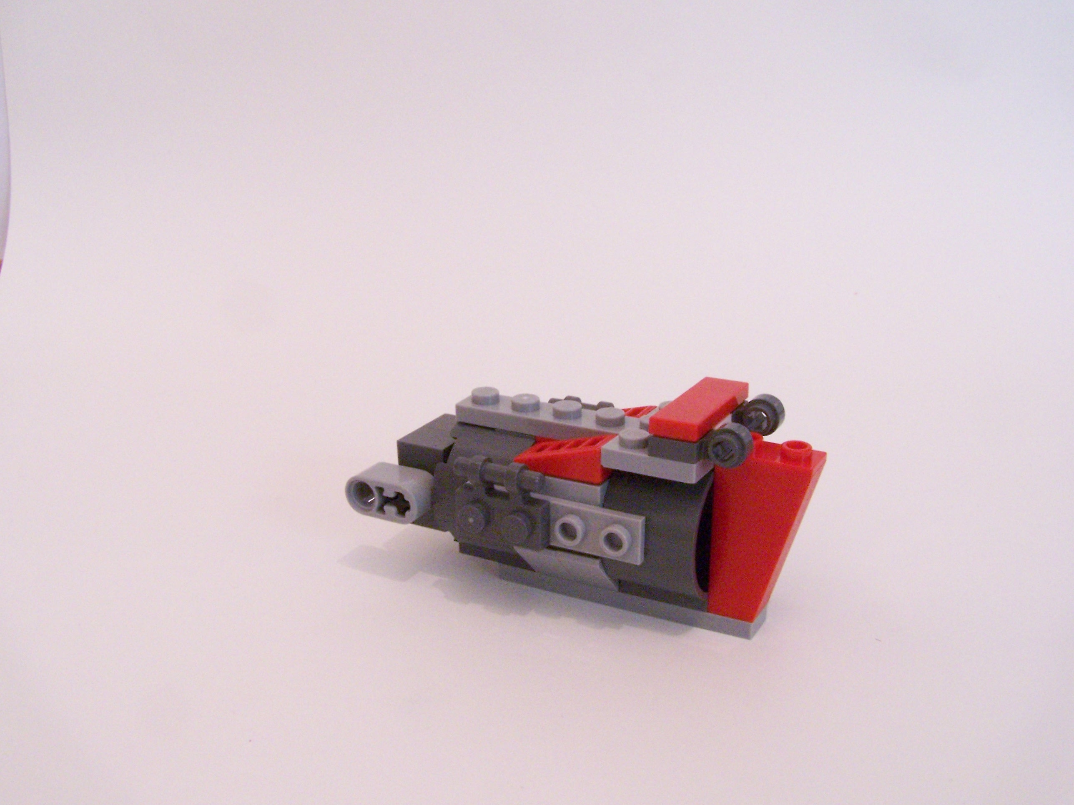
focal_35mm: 38
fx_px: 1179
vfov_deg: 37.7
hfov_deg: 49.0
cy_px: 402
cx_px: 537
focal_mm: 6.3
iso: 400
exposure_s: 1/4
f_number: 8
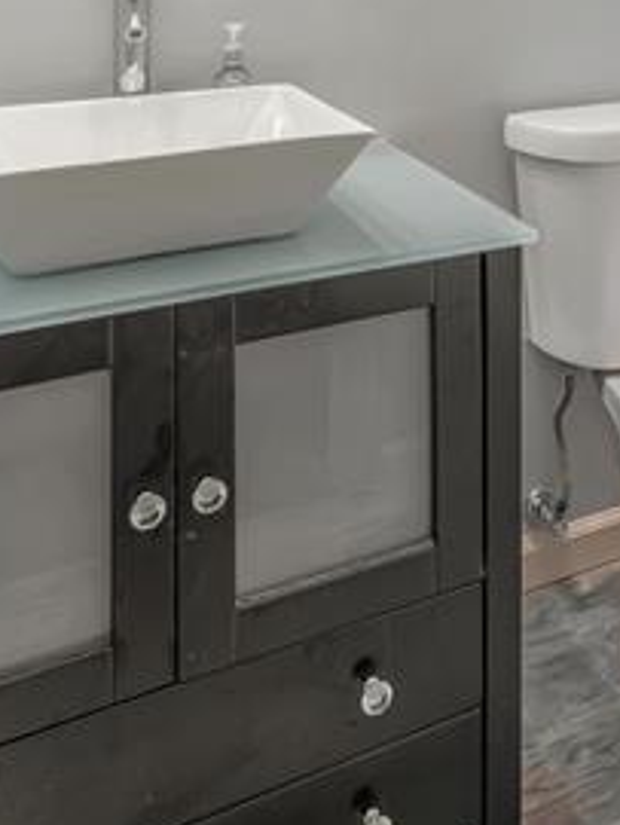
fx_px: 978
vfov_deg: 38.5
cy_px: -64
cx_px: 602
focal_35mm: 41
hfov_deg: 32.7
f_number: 7.1
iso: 400
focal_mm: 10
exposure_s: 1/100
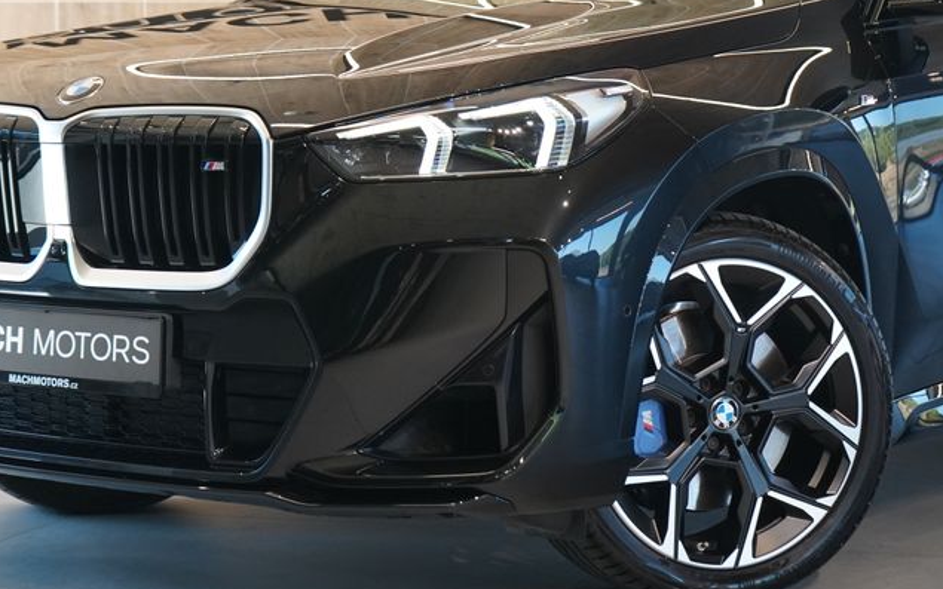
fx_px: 2493
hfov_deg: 21.4
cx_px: 471
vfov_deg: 13.5
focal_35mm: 97
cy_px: 180
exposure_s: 1/160
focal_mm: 59
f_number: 5
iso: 4000
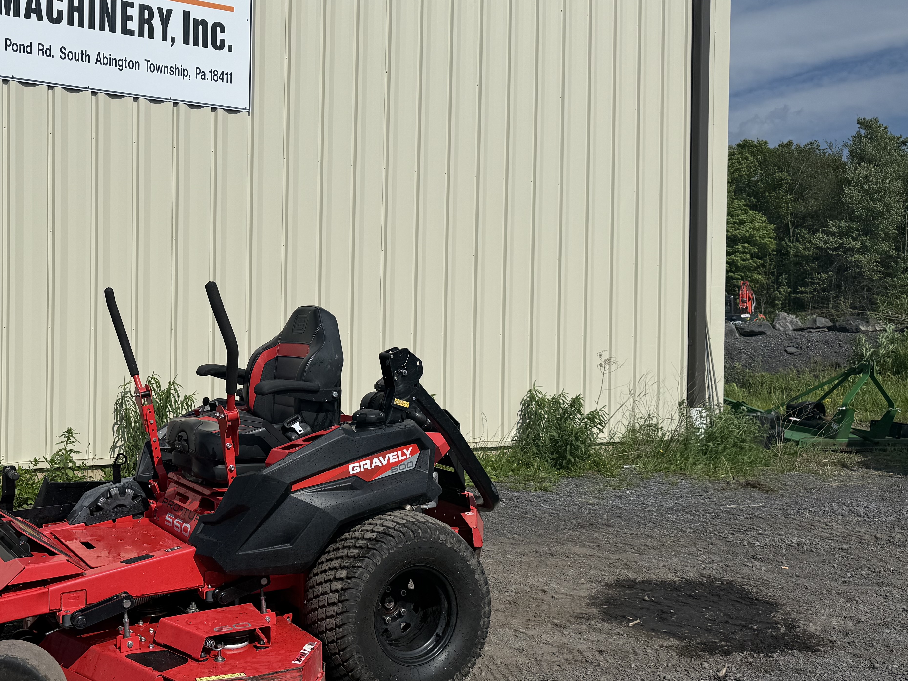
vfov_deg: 38.7
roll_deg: -0.3
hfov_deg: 48.1
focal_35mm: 37
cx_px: 221
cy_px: 341
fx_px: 971
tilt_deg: +0.3
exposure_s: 1/14286
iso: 80
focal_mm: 6.76
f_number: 1.78
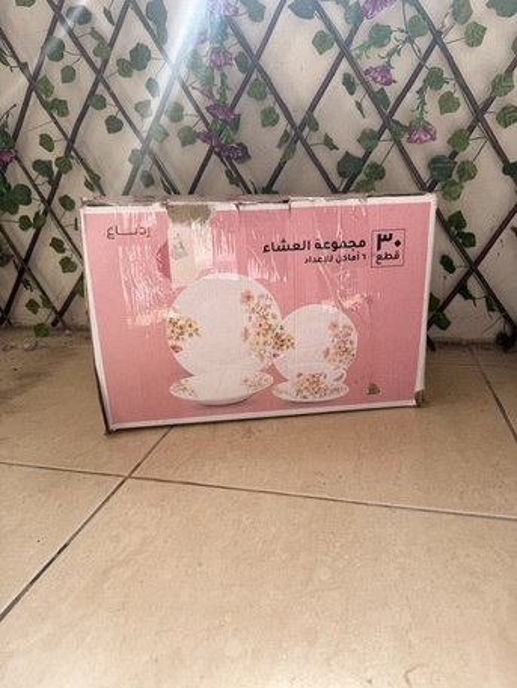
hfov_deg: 56.8
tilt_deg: -15.8
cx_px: 258
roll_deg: +3.3
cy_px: 344
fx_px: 478
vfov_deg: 71.6
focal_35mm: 24
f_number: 1.78
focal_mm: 6.76
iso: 80
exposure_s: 1/898
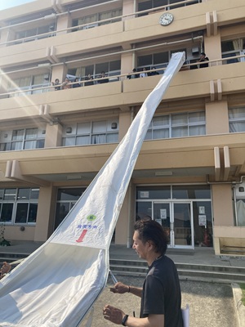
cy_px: 164
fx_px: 264
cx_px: 122
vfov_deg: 63.4
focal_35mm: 28
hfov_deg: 49.7
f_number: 1.8
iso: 20
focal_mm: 3.99
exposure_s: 1/2208
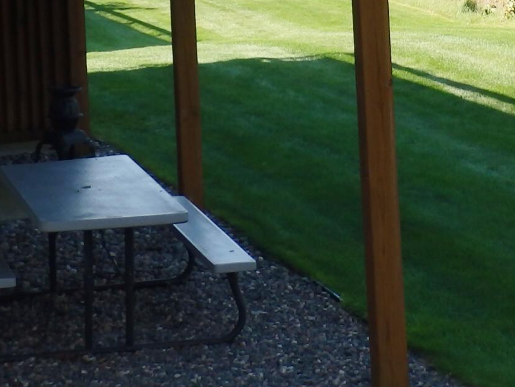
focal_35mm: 134
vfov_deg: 10.7
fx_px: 1994
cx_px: 410
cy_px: -160
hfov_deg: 14.6
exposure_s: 1/400
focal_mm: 6.6
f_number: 3.6
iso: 100
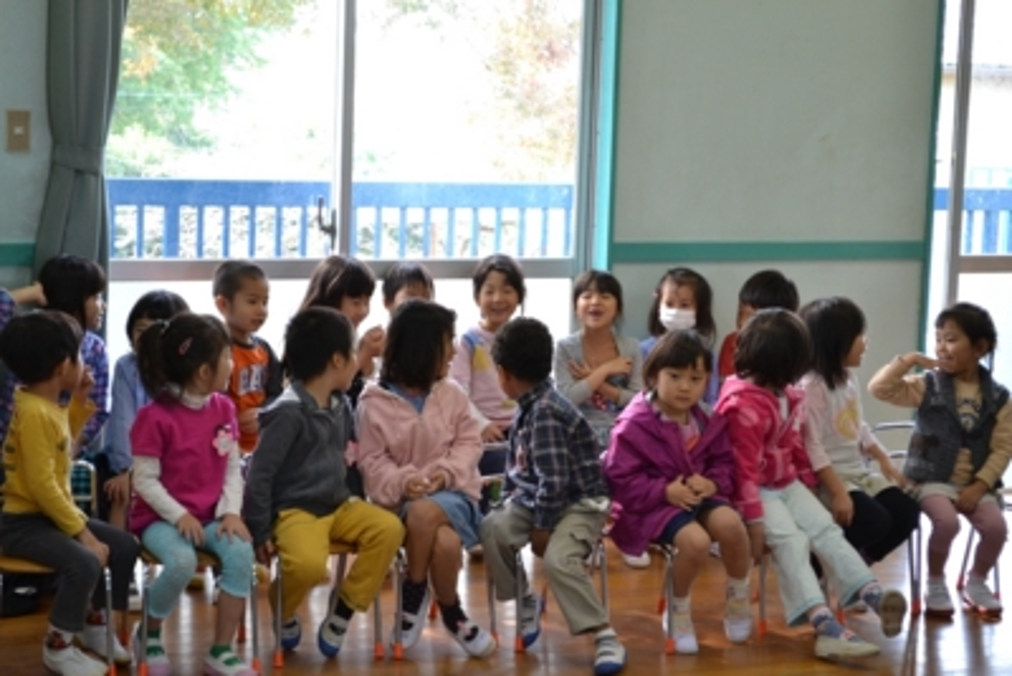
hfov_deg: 24.6
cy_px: 338
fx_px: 2320
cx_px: 506
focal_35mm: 82
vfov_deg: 16.6
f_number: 5.6
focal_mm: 55
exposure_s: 1/30
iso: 400
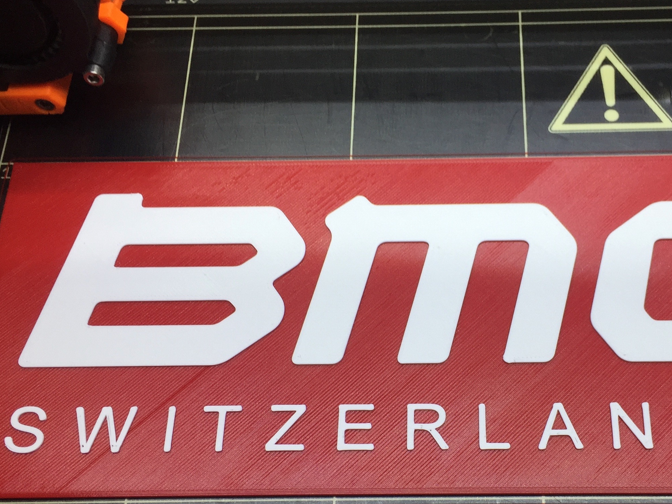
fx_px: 912
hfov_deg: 40.0
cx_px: 439
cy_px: 352
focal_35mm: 47
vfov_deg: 30.5
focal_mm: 4.15
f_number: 2.2
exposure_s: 1/50
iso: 32
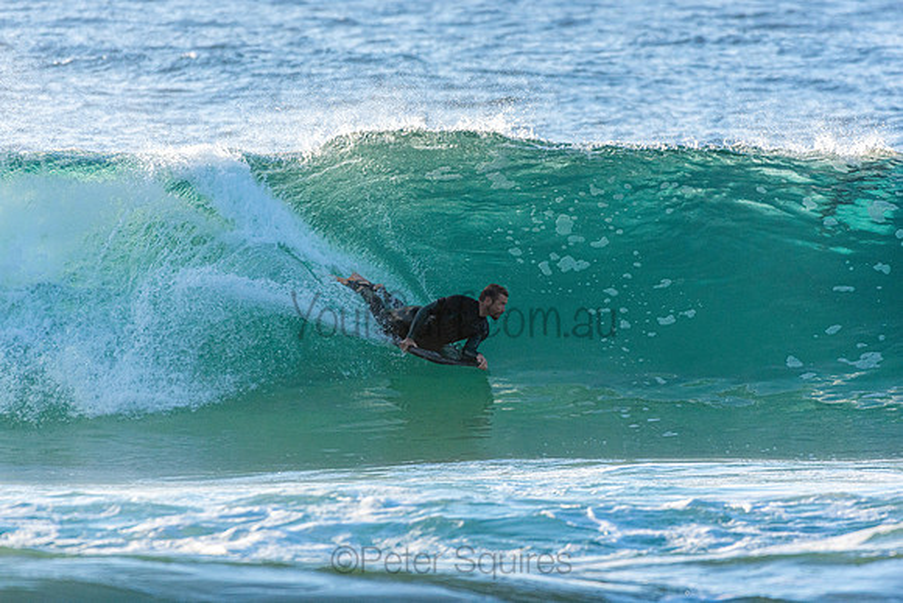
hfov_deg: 2.7
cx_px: 452
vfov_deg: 1.8
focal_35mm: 750
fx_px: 18816
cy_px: 302
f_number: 5.6
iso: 400
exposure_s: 1/1250
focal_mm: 500
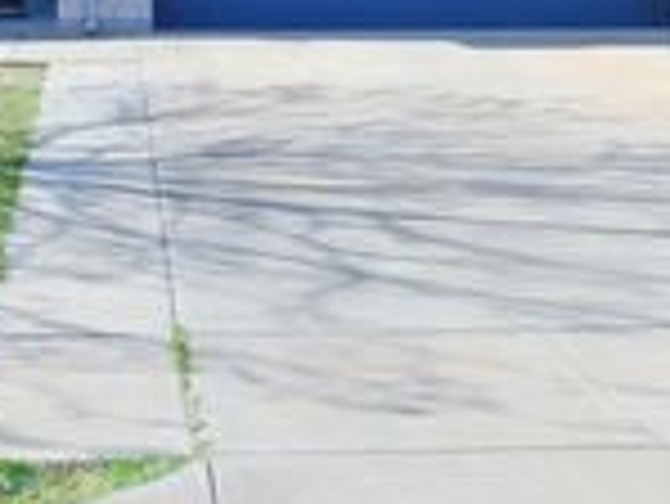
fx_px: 1492
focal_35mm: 77
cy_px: -218
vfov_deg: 17.5
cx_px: 85
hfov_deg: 24.7
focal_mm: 4
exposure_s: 1/640
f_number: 3
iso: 125
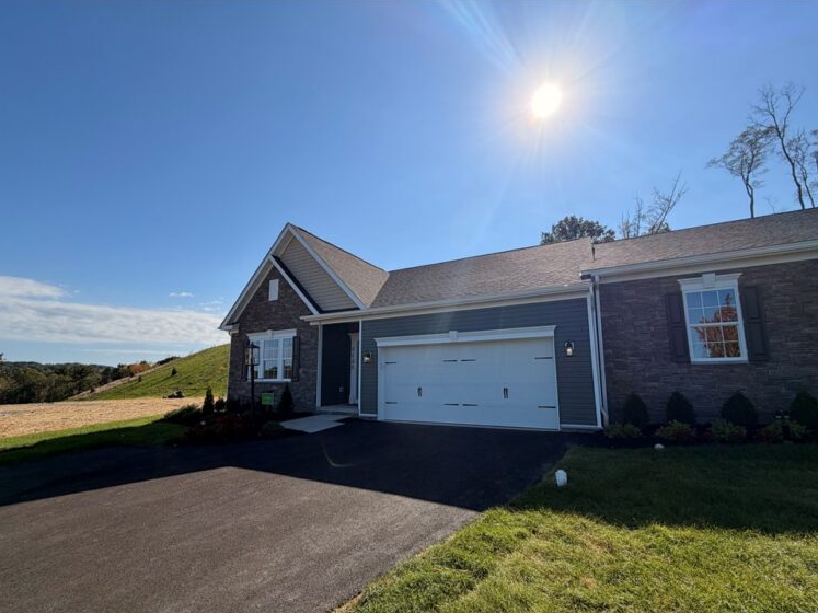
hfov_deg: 98.2
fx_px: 354
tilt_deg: +7.4
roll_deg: +0.3
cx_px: 414
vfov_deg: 81.6
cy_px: 326
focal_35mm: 15
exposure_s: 1/1068
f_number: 2.2
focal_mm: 2.22
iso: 20
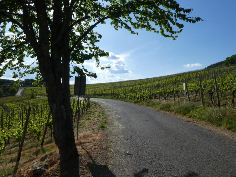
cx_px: 118
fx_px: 164
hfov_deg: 71.6
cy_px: 88
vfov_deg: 56.8
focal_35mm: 24
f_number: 4.5
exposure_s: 1/800
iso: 80
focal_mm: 4.3
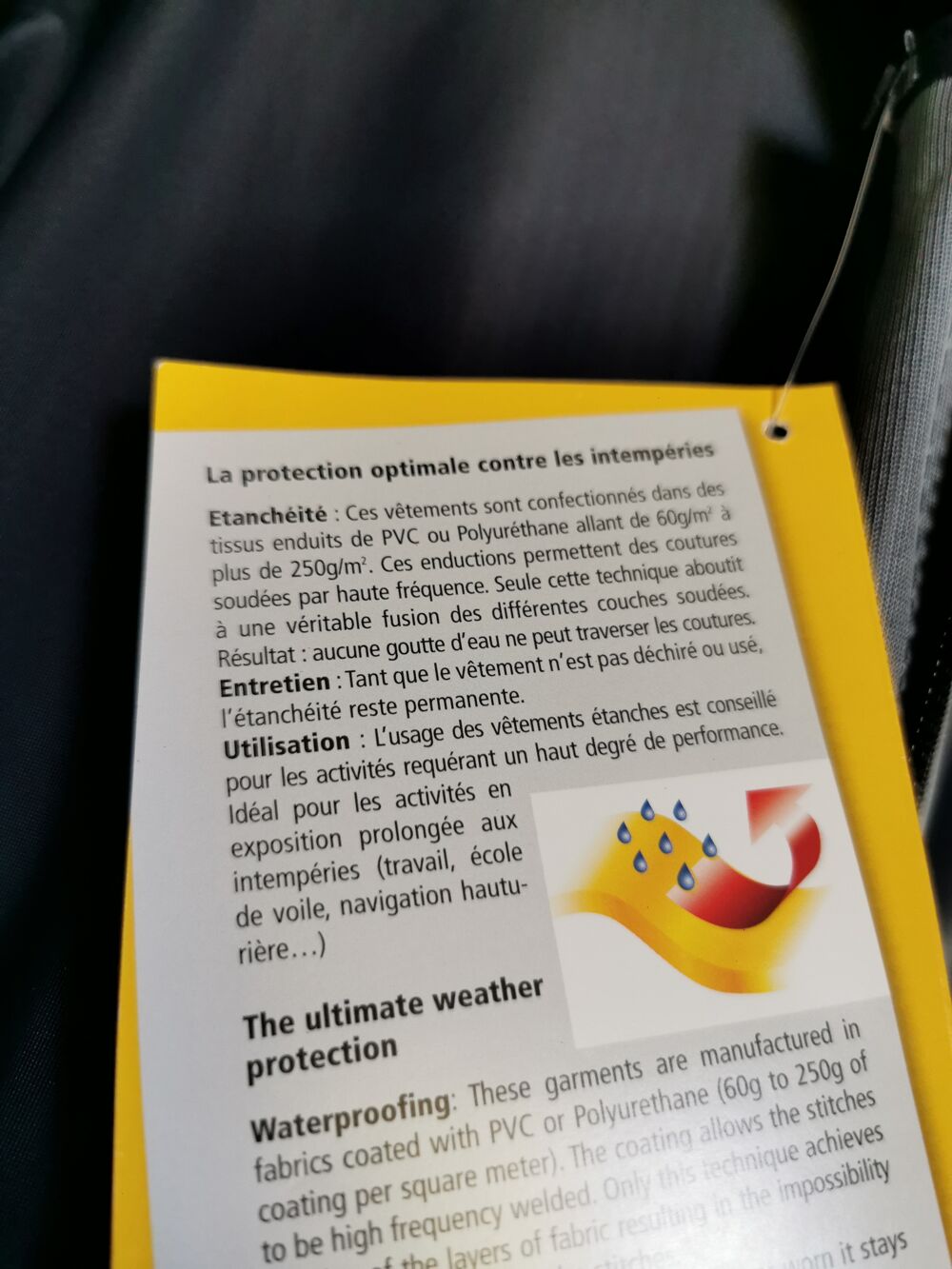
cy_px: 634
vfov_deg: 65.3
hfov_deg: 51.4
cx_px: 476
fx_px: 990
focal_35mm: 27
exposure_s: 1/100
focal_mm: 5.56
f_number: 1.6
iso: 200
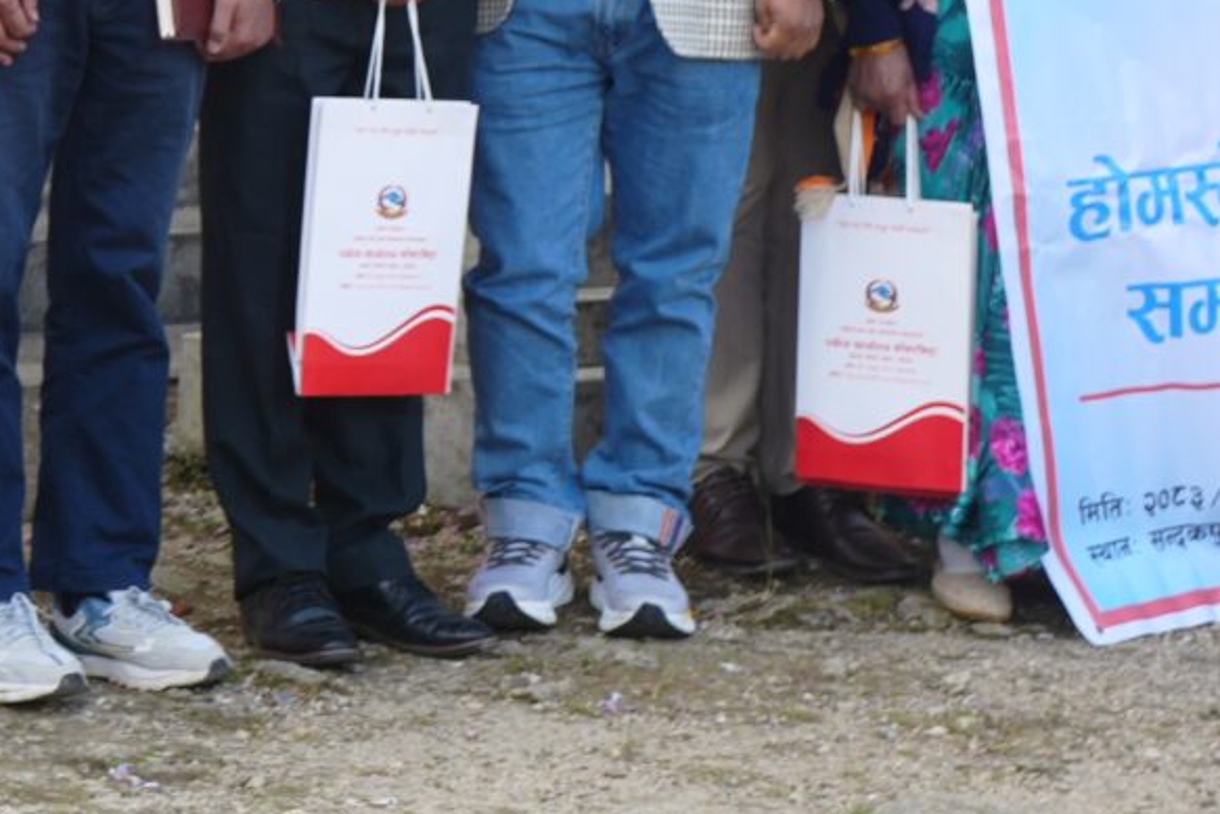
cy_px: -568
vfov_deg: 7.4
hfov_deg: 11.1
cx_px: -416
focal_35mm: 180
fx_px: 6101
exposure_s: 1/100
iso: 100
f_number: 6.3
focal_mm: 41
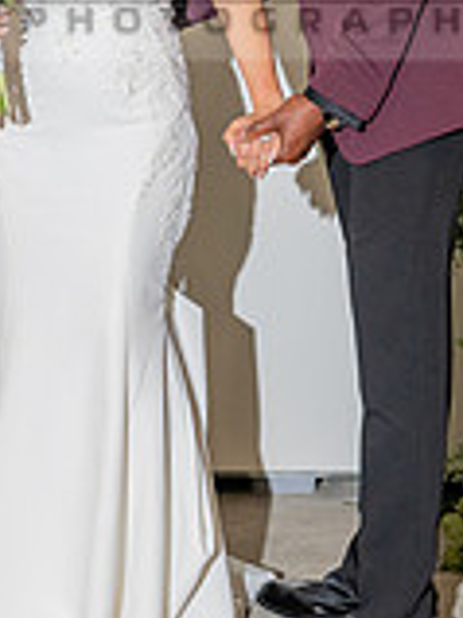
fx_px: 2375
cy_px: -31
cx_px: 205
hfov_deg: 11.1
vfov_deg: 14.5
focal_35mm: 133
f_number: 4
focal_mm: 32.5
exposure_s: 1/200
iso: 800
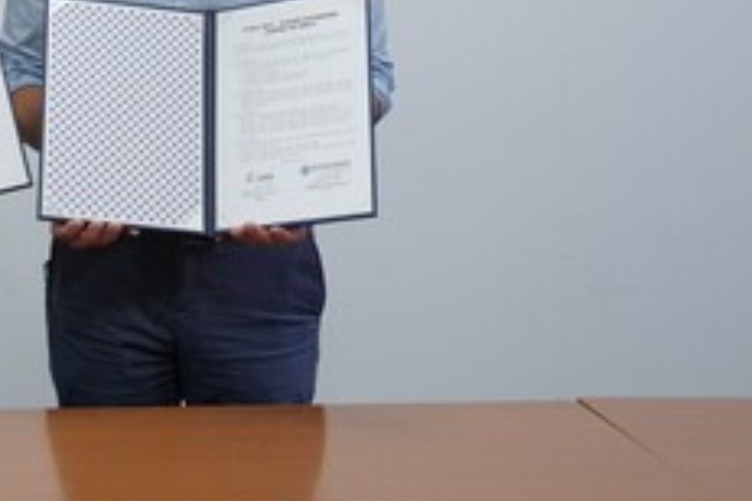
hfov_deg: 21.3
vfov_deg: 14.7
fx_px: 1901
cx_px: -59
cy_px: -52
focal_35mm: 91
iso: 1250
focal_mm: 35
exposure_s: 1/160
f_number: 4
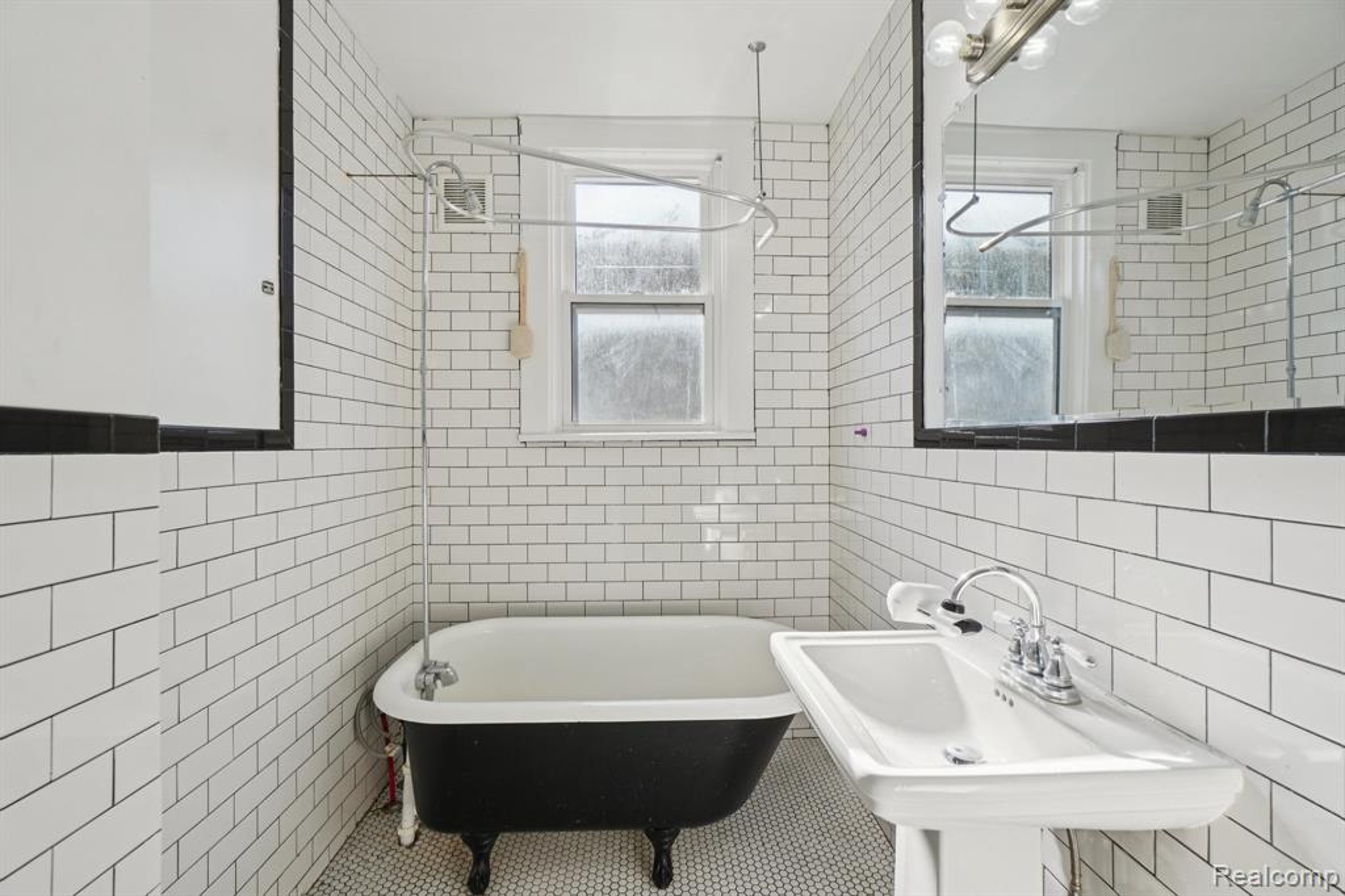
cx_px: 672
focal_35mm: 15
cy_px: 448
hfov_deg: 100.4
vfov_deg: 77.3
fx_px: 560
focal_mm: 10
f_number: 8
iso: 100
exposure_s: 1/60
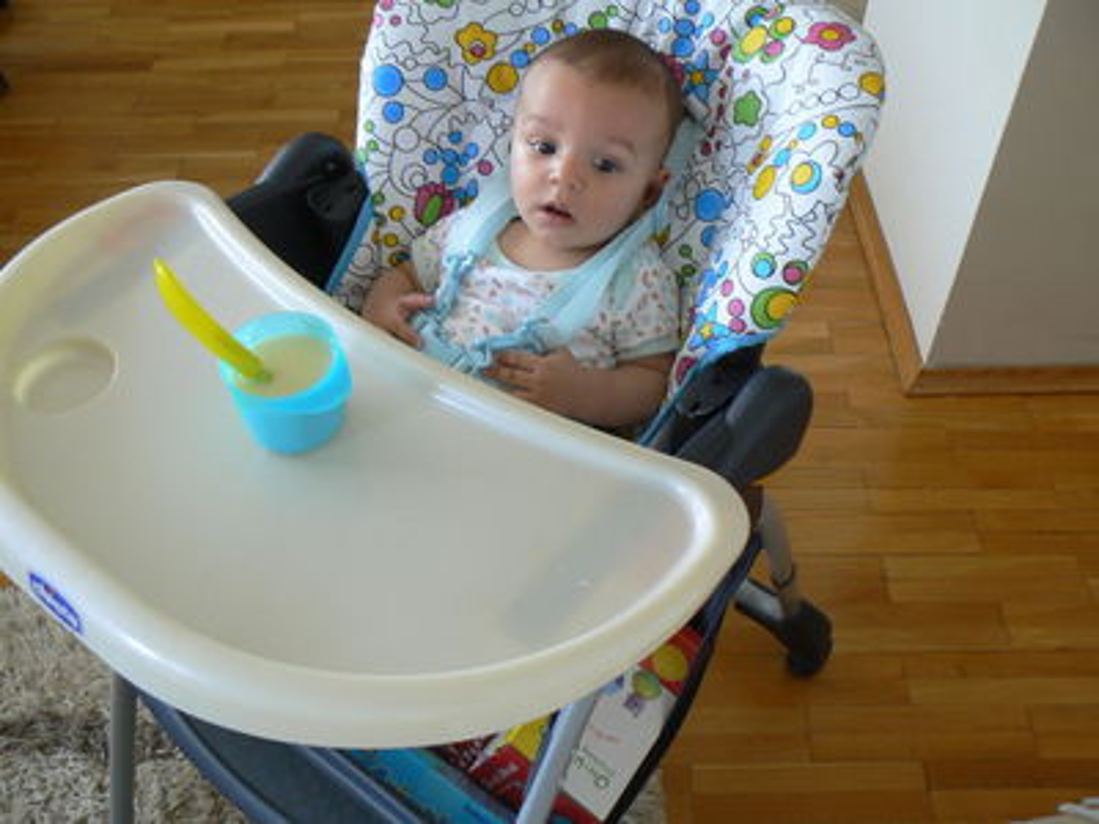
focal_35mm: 36
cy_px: 412
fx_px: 1143
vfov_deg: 39.7
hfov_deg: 51.4
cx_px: 550
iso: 80
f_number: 2.8
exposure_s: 1/13
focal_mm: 6
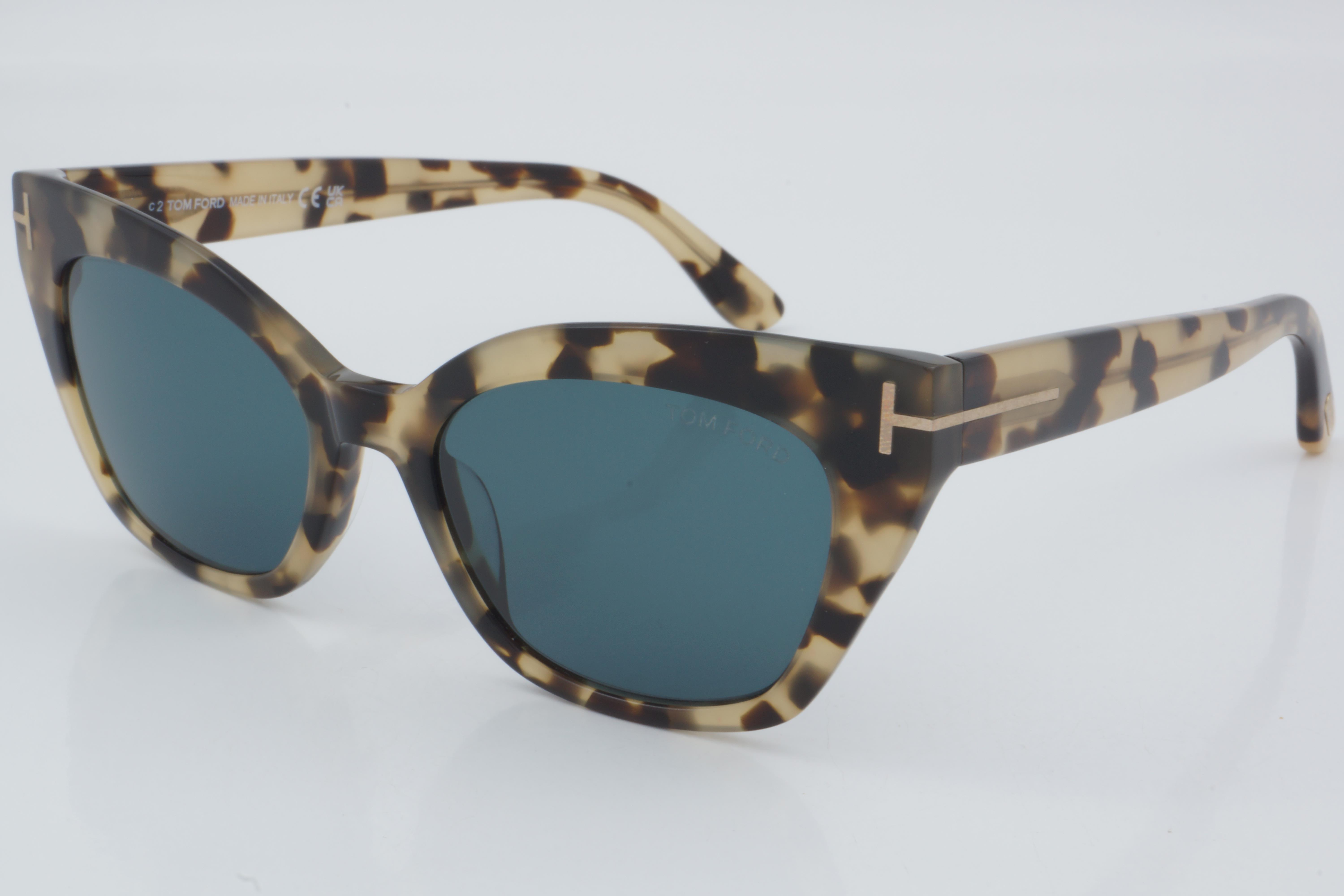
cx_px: 672
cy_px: 448
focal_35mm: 75
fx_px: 2800
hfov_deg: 27.0
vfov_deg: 18.2
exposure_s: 1/3
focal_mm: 50
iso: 100
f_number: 32
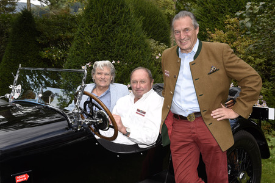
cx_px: 138
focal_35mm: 40
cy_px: 92
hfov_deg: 48.5
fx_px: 305
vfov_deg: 33.4
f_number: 8
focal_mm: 40
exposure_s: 1/125
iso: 250
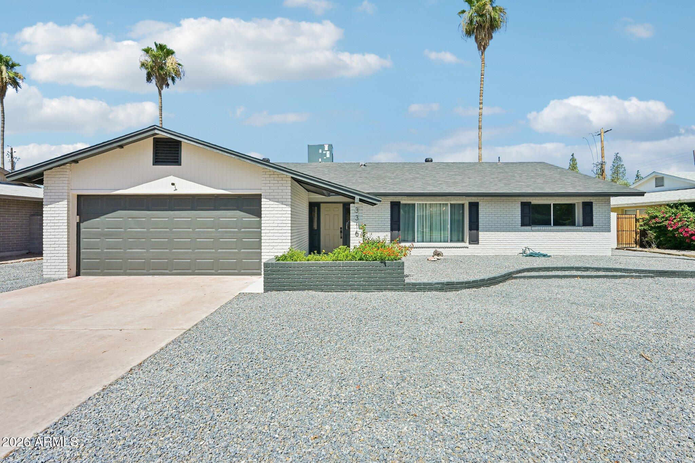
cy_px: 232
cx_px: 348
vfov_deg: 67.4
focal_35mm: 18
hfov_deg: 90.0
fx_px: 347
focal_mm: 18.5
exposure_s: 1/2500
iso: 640
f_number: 8
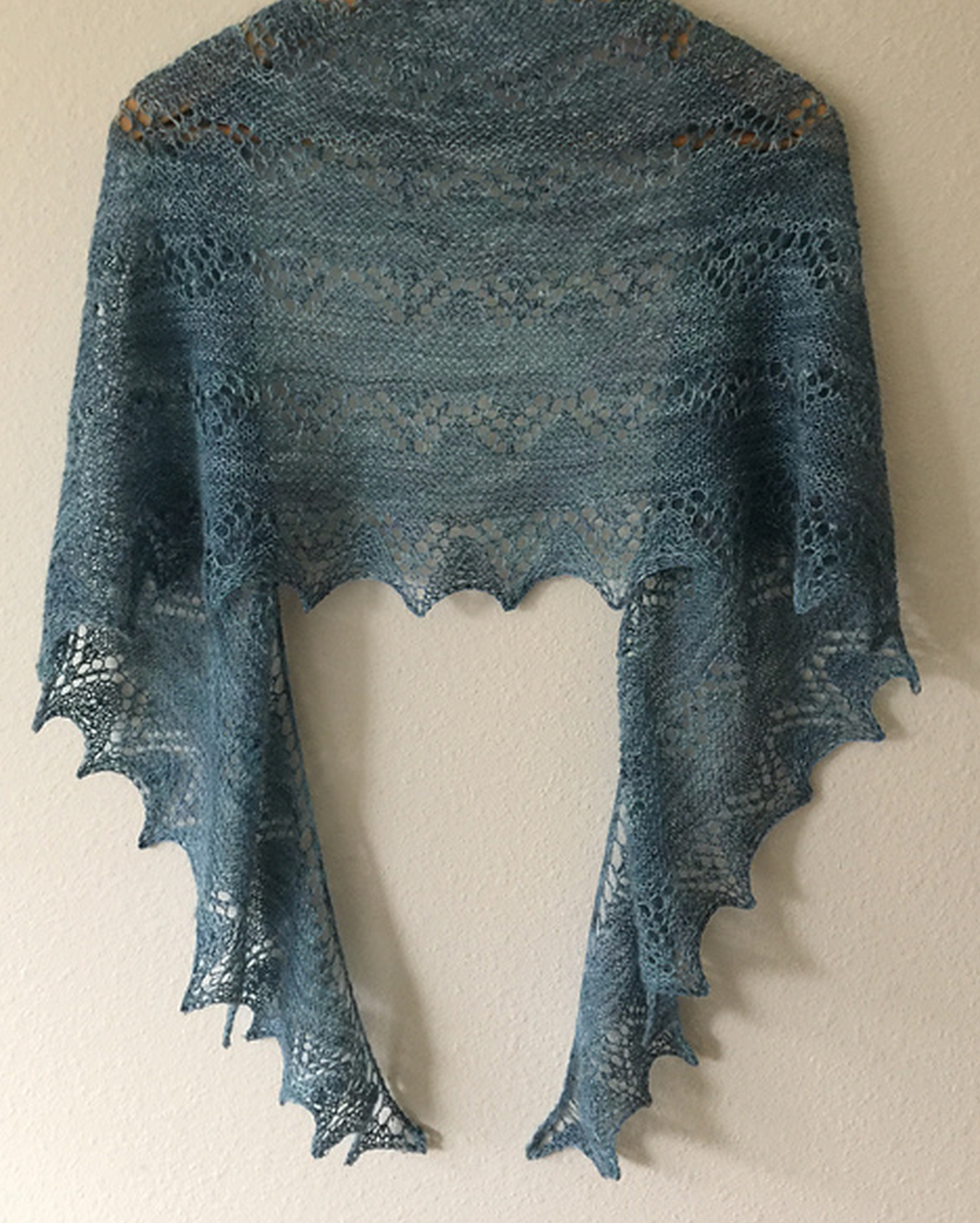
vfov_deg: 57.1
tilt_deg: -15.8
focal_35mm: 31
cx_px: 488
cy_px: 584
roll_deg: +1.5
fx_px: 1123
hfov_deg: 47.2
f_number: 2.2
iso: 100
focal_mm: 4.15
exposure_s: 1/4
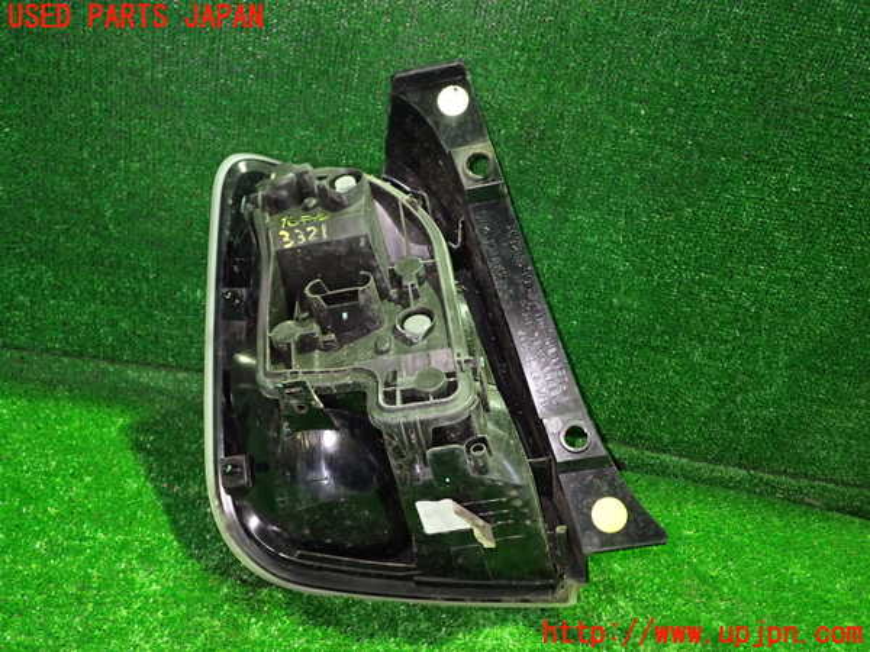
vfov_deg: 44.2
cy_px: 326
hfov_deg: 56.8
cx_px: 435
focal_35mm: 32
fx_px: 804
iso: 800
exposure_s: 1/13
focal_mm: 5.79
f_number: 2.4
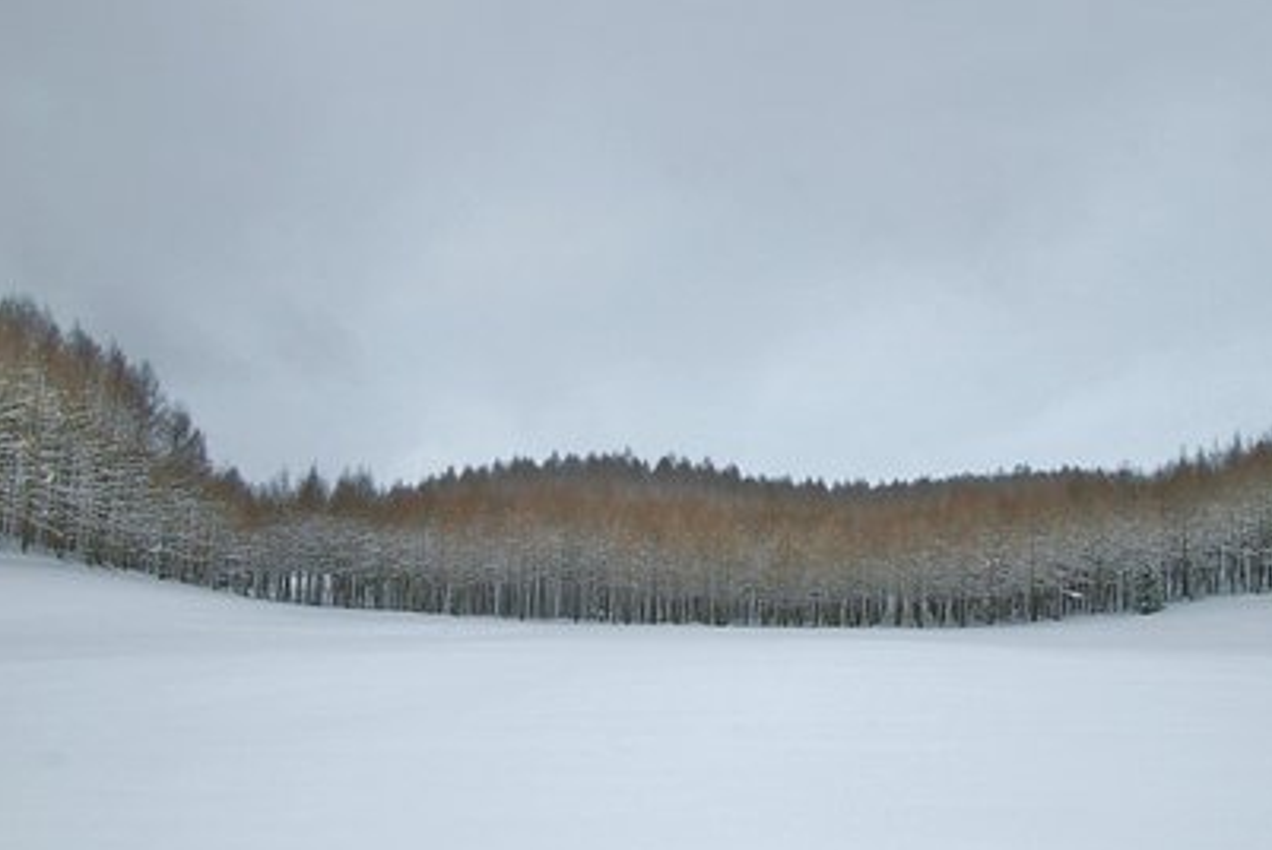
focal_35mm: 46
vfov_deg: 29.3
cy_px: 415
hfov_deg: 42.5
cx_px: 758
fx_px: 1626
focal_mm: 24
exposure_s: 1/1000
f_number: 9
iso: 200
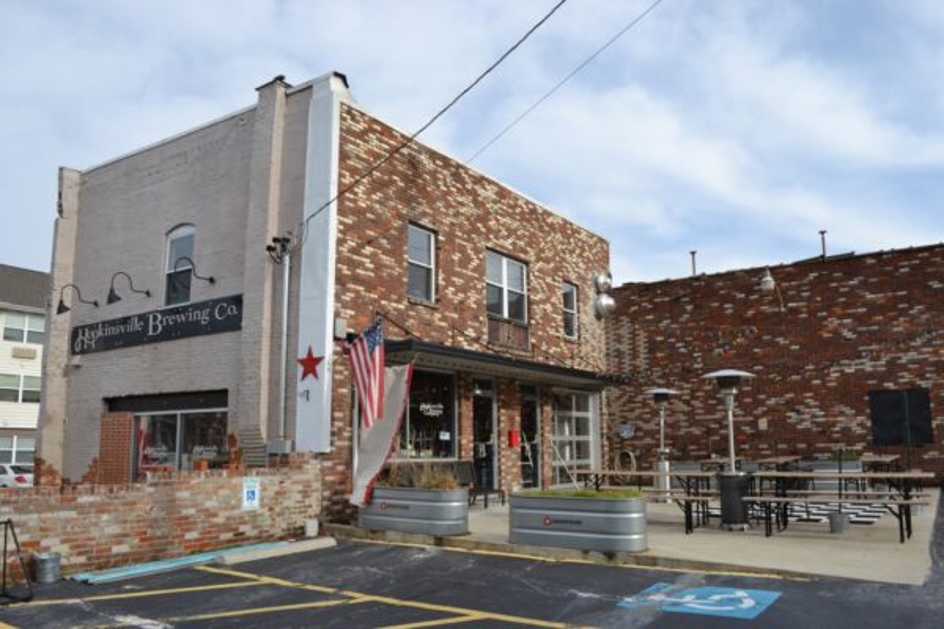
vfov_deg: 47.9
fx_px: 708
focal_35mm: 27
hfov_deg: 67.4
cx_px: 472
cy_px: 314
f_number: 7.1
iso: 100
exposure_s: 1/200
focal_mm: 18
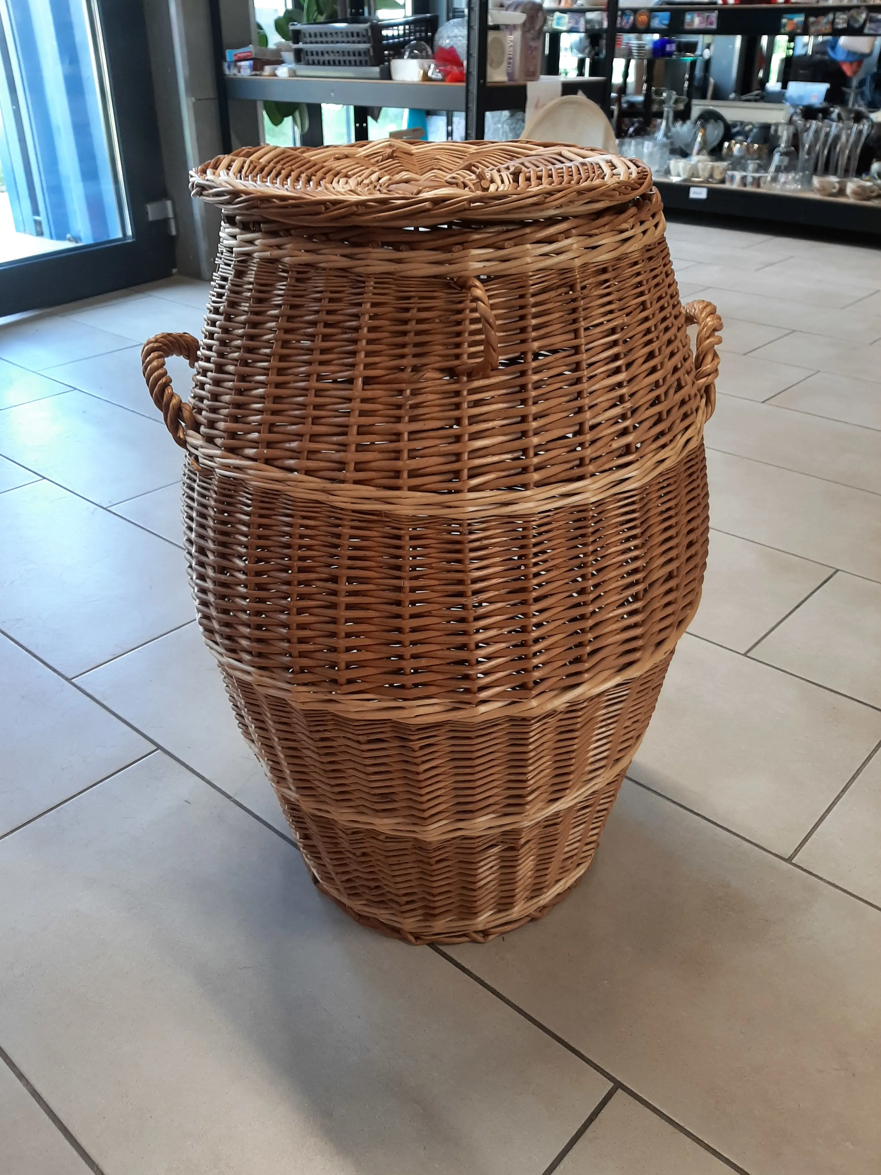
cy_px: 600
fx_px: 916
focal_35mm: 27
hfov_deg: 51.3
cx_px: 427
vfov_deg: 65.3
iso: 50
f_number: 1.7
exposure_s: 1/50
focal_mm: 3.93
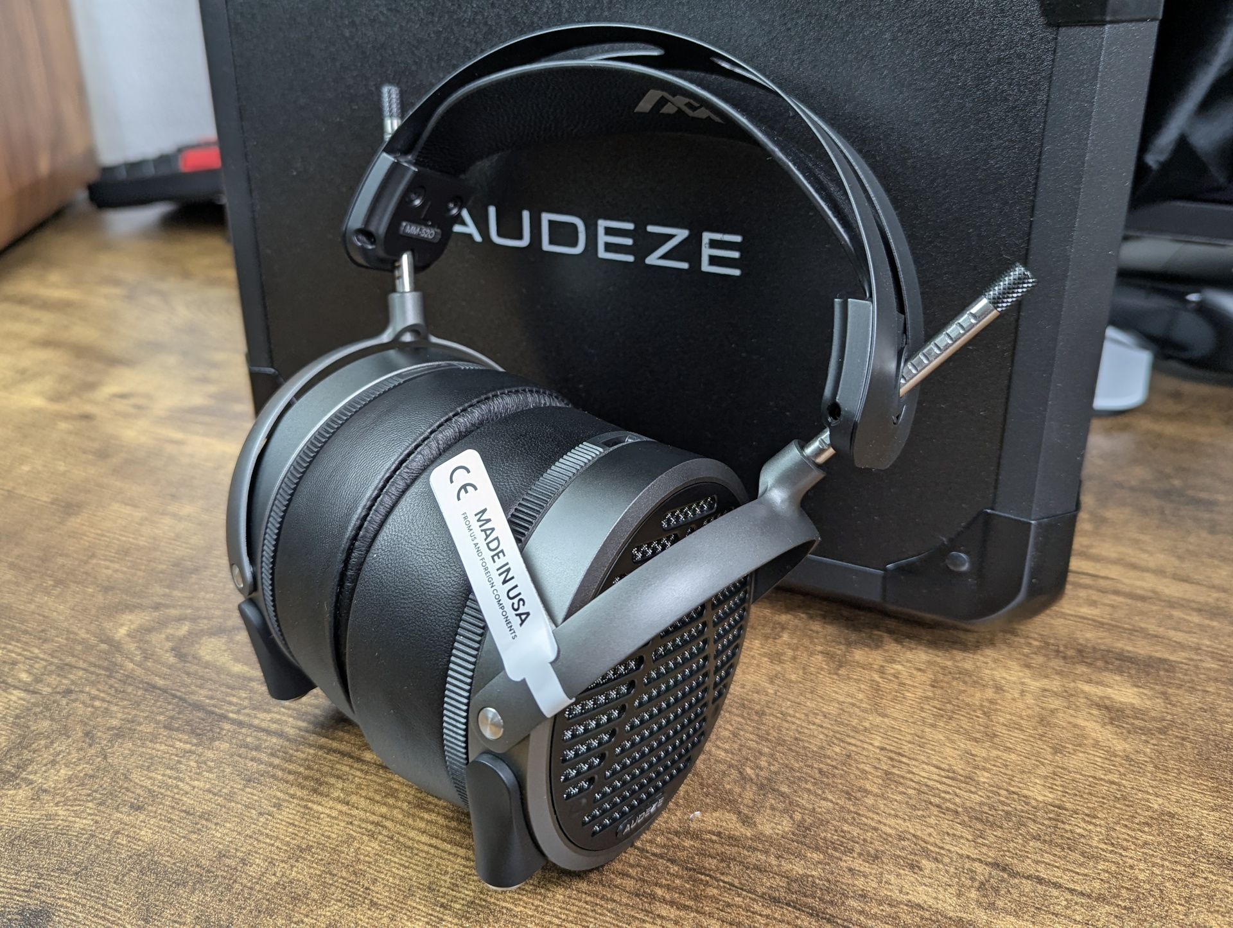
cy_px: 464
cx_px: 616
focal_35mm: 24
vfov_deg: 56.9
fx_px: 856
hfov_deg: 71.5
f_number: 1.85
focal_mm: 6.81
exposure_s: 1/26
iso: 42
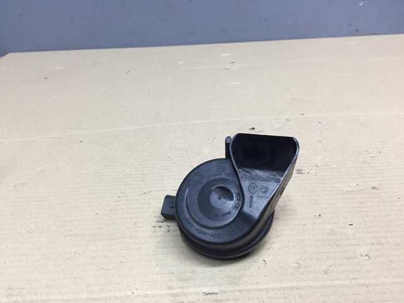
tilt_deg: -29.7
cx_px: 202
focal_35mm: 29
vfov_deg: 48.2
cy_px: 152
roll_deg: +0.3
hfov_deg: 61.7
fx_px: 338
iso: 64
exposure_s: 1/33
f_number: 2.2
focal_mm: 4.15
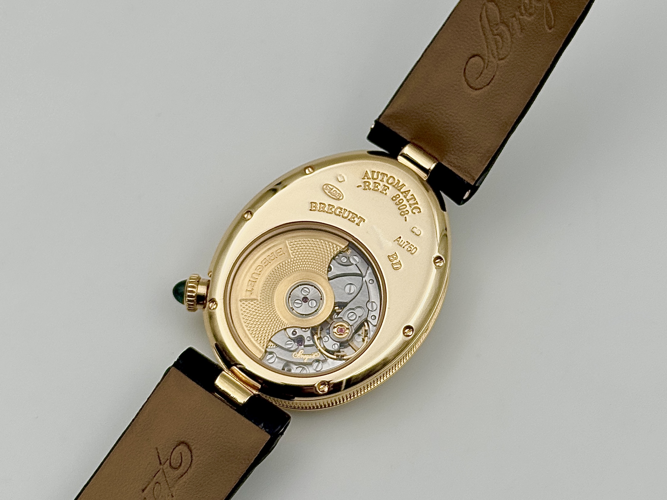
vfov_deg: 30.3
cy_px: 250
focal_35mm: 48
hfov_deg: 39.7
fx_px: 925
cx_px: 334
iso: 64
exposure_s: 1/448
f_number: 1.78
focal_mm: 6.76
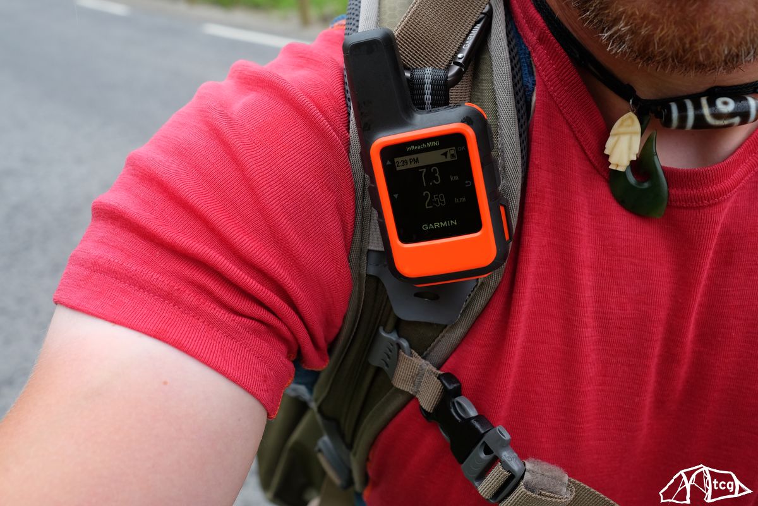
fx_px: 737
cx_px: 379
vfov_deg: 37.9
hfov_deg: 54.4
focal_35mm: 35
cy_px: 253
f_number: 5.6
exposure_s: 1/300
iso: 400
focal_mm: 23
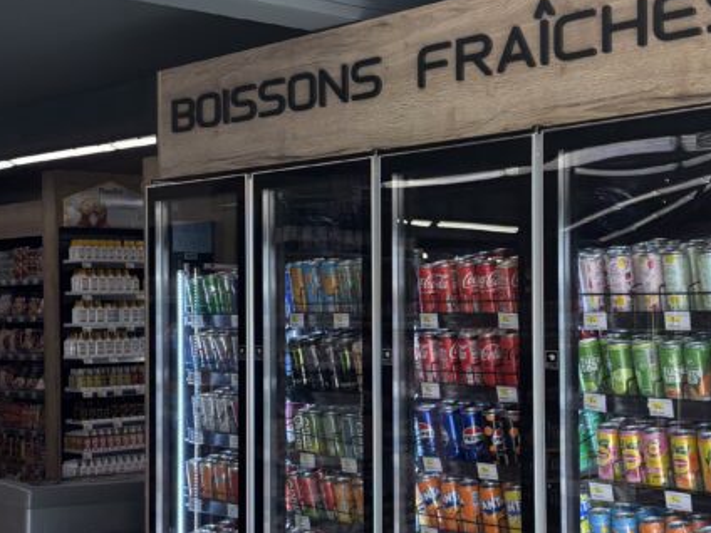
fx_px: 1006
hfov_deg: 38.9
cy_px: 288
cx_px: 392
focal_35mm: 49
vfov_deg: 29.7
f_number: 1.6
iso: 50
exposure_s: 1/301
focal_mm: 5.96
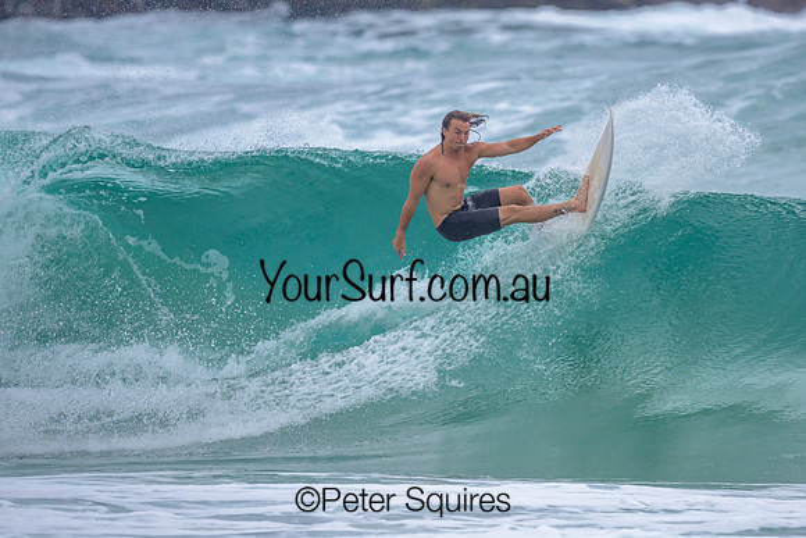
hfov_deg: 1.9
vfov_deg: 1.3
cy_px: 267
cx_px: 525
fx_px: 24632
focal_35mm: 1100
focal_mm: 800
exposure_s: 1/2000
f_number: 6.3
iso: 560
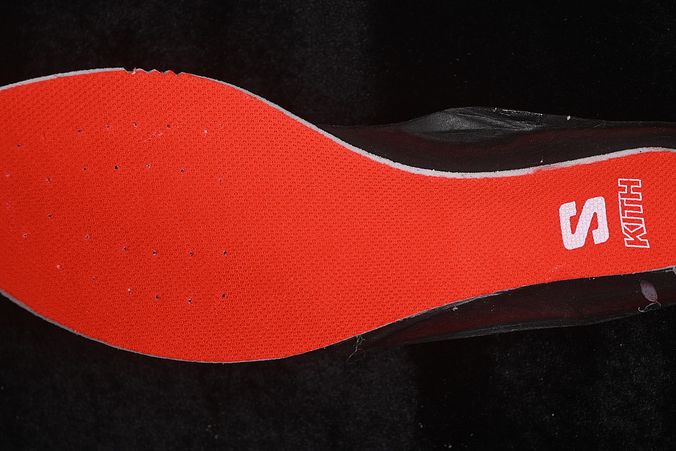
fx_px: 1408
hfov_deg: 27.0
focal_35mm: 75
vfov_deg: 18.2
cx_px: 338
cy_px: 226
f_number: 7.1
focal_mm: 50
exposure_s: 1/80
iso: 160
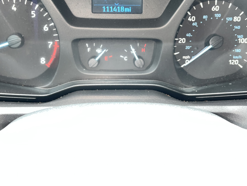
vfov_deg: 39.2
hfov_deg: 51.3
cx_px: 118
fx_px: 257
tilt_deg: -36.0
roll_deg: +0.5
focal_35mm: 36
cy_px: 61
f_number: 1.6
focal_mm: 5.1
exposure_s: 1/46
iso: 80
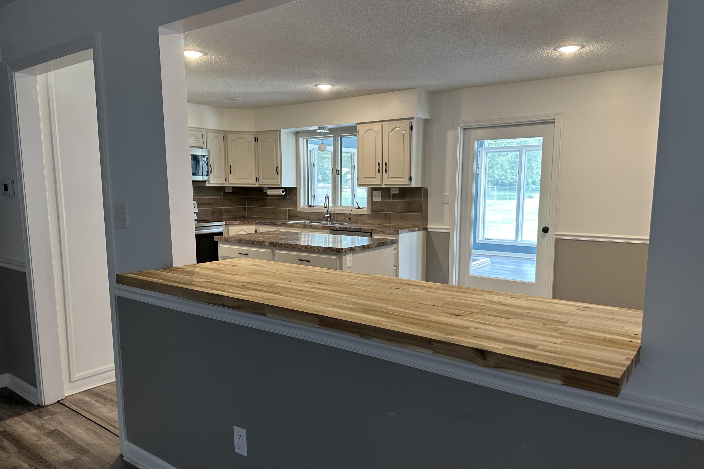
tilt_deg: -7.7
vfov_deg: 51.3
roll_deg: -0.2
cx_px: 352
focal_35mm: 25
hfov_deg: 71.5
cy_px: 244
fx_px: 489
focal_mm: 6.86
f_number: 1.78
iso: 125
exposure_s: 1/60
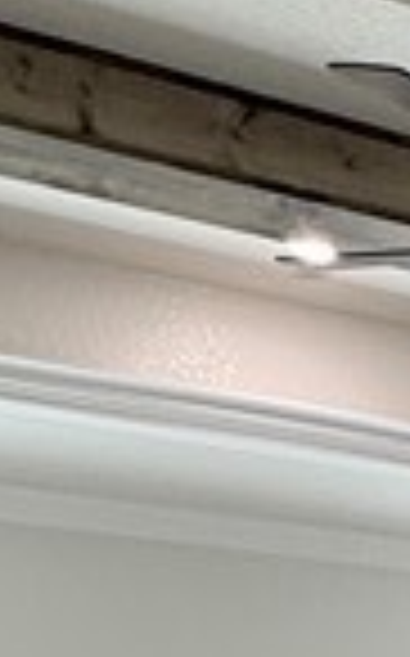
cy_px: 1220
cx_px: 784
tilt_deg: -8.1
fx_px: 1863
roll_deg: +0.1
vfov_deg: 16.4
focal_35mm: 104
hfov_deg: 11.5
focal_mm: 2.22
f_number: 2.2
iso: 125
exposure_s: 1/120
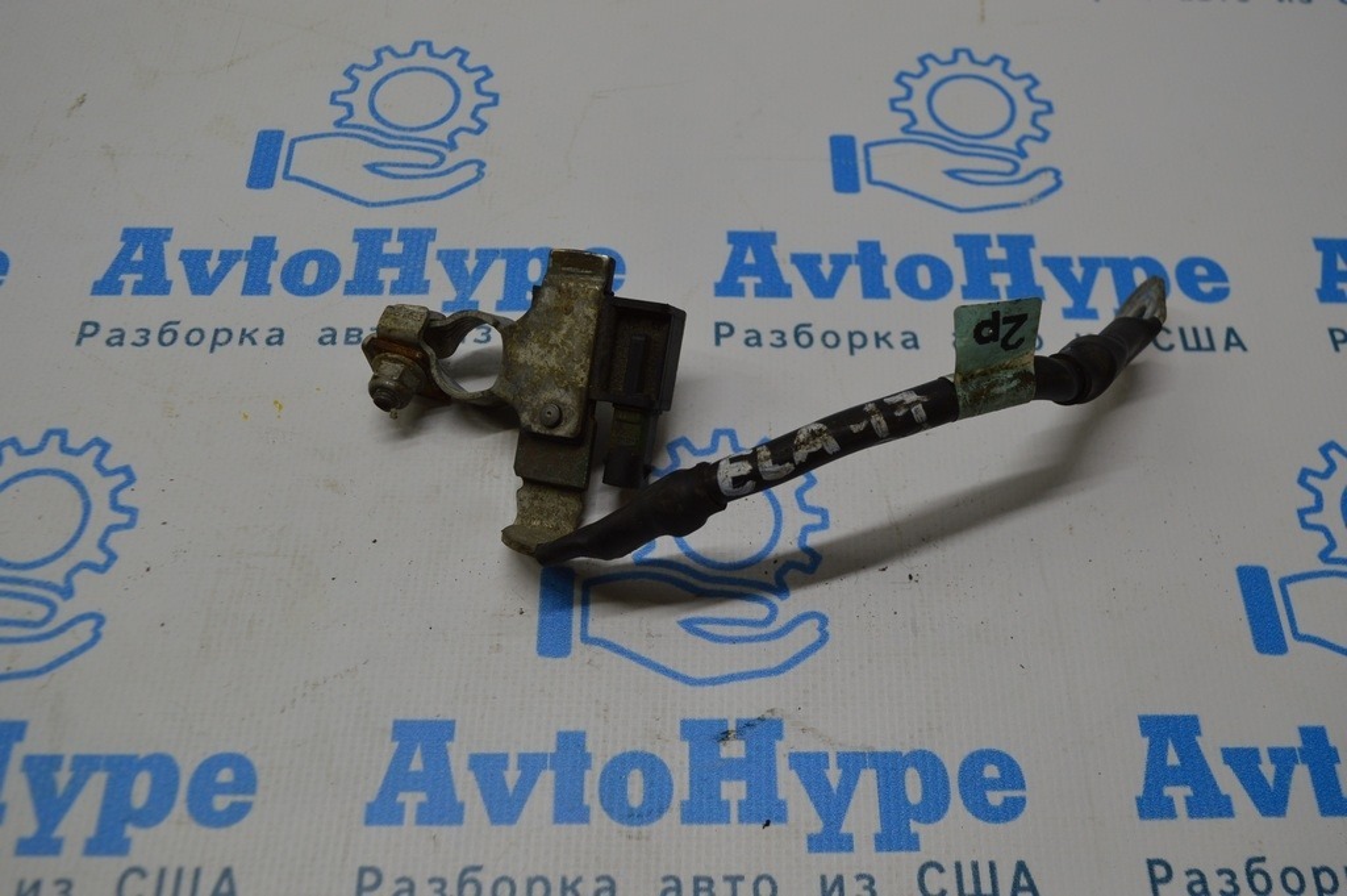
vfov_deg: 39.9
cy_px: 448
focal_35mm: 33
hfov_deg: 57.3
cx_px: 674
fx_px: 1234
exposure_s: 1/125
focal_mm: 22
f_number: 5.6
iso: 400
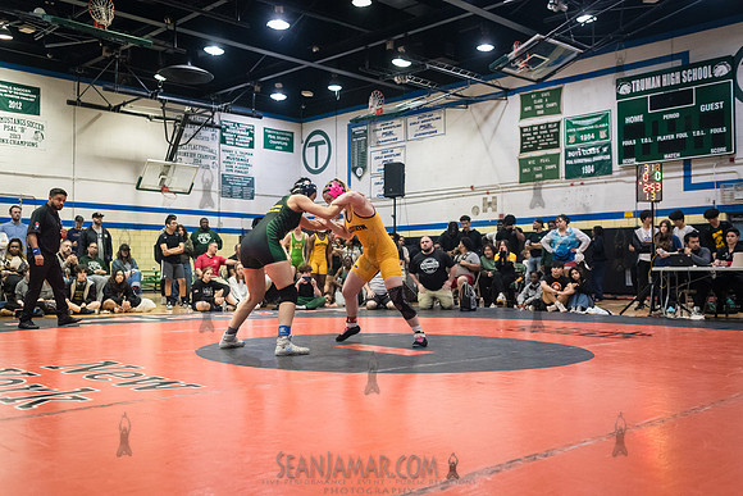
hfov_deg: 54.4
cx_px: 372
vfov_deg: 37.9
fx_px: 722
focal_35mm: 35
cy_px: 248
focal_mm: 35
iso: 6400
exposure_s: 1/400
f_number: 3.5
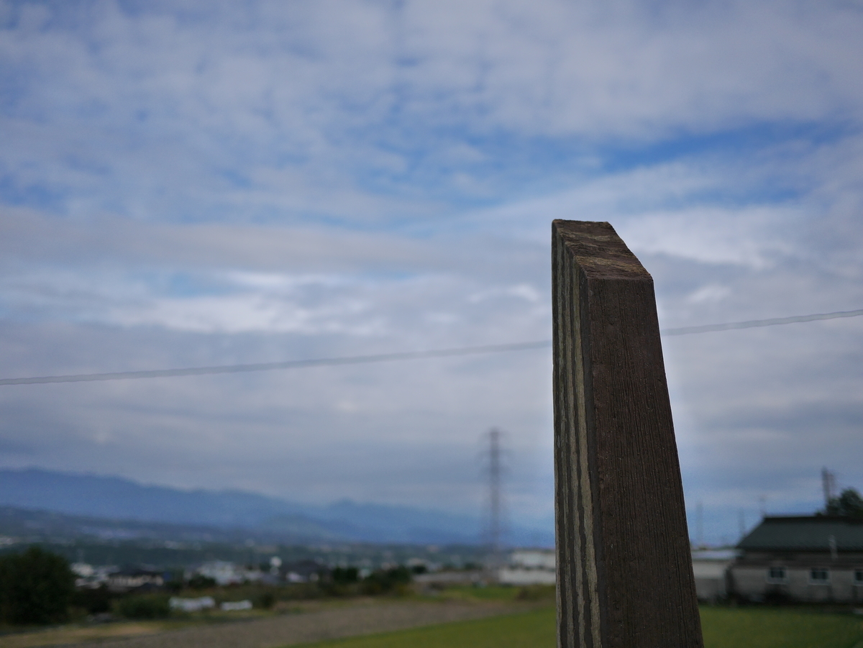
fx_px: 998
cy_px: 324
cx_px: 432
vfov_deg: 36.0
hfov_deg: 46.8
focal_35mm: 40
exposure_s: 1/13000
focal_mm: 20
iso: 200
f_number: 1.7
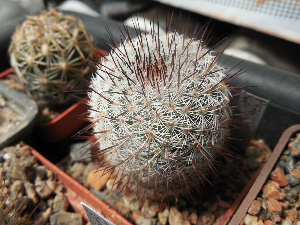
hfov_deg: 58.4
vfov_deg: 45.4
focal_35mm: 31
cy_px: 112
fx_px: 269
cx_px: 150
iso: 125
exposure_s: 1/640
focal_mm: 5.6
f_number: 3.6
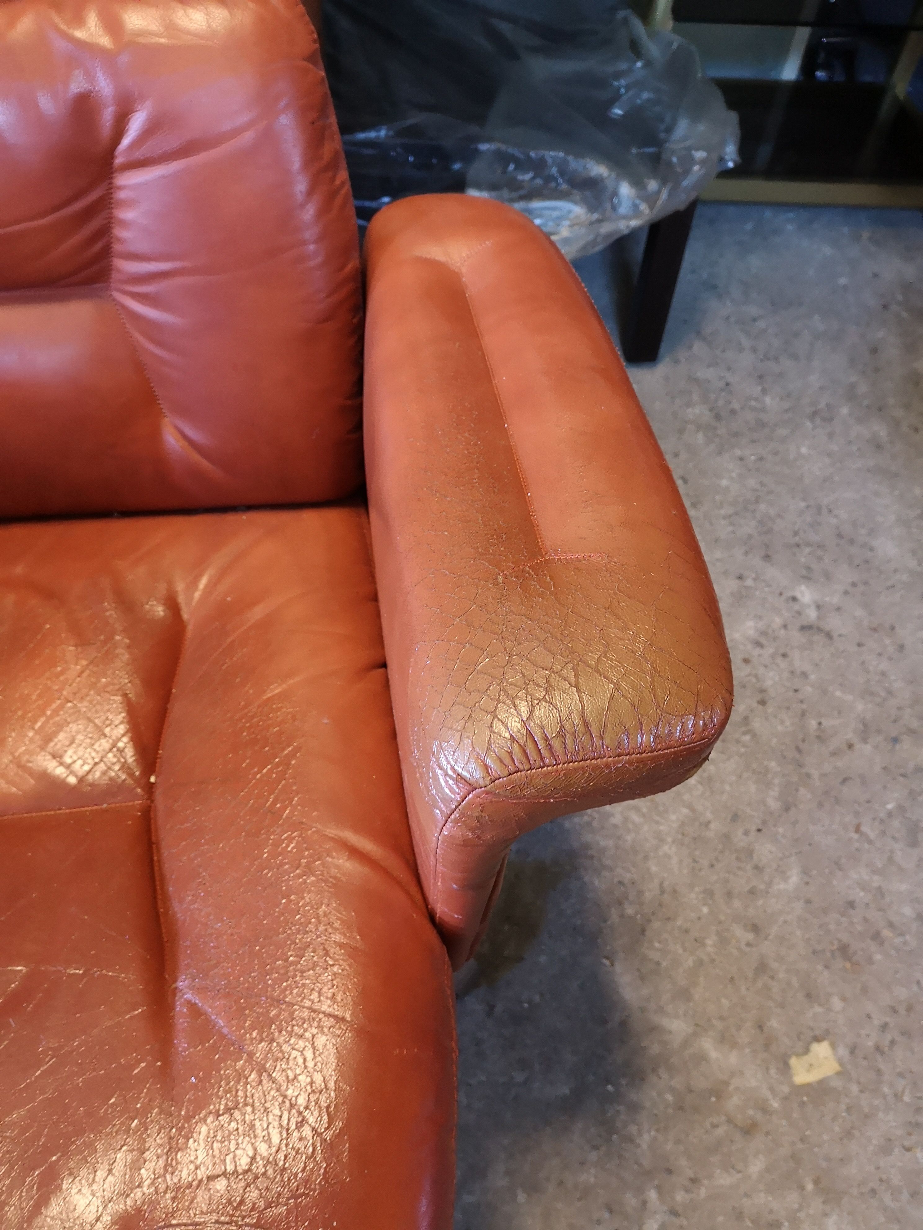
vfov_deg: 65.3
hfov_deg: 51.4
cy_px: 615
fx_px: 960
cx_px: 462
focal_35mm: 27
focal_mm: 3.95
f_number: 1.8
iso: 320
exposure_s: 1/24
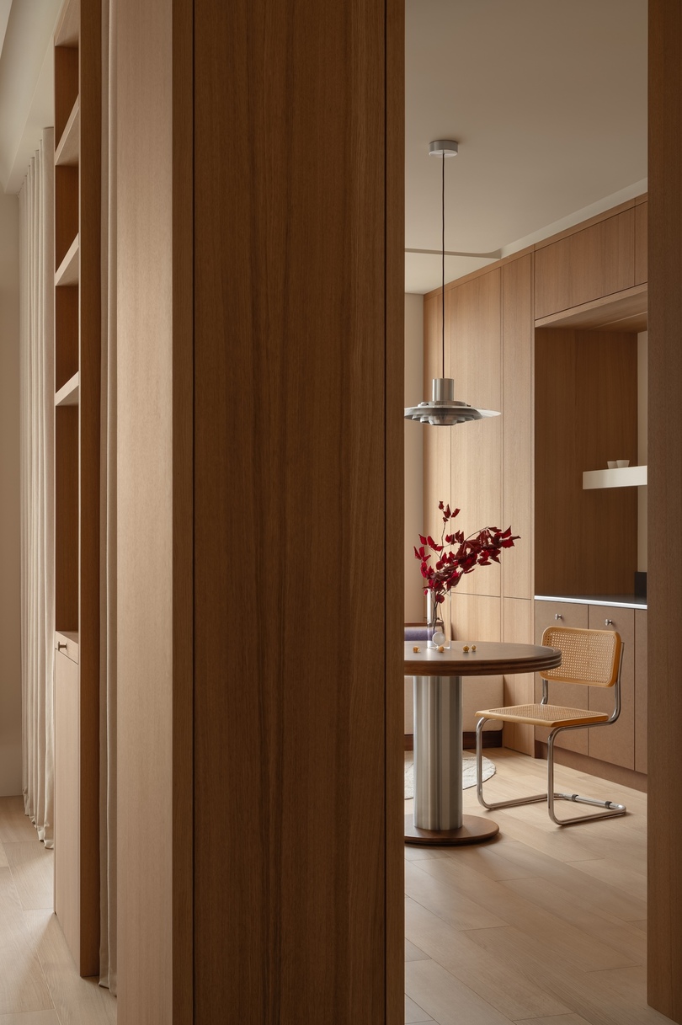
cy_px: 512
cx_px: 341
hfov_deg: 30.5
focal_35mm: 44
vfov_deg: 44.5
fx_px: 1252
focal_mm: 44
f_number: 13
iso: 250
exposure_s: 1/8
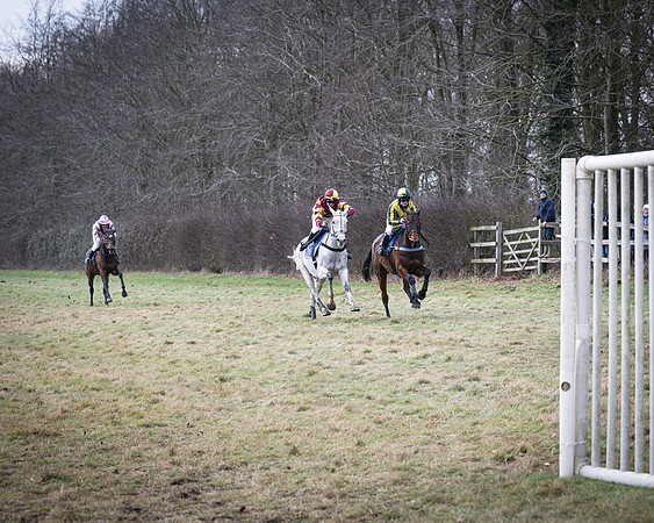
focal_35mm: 118
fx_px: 2289
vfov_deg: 13.0
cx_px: 327
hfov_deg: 16.3
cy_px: 262
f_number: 5
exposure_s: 1/1000
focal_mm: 105
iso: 400
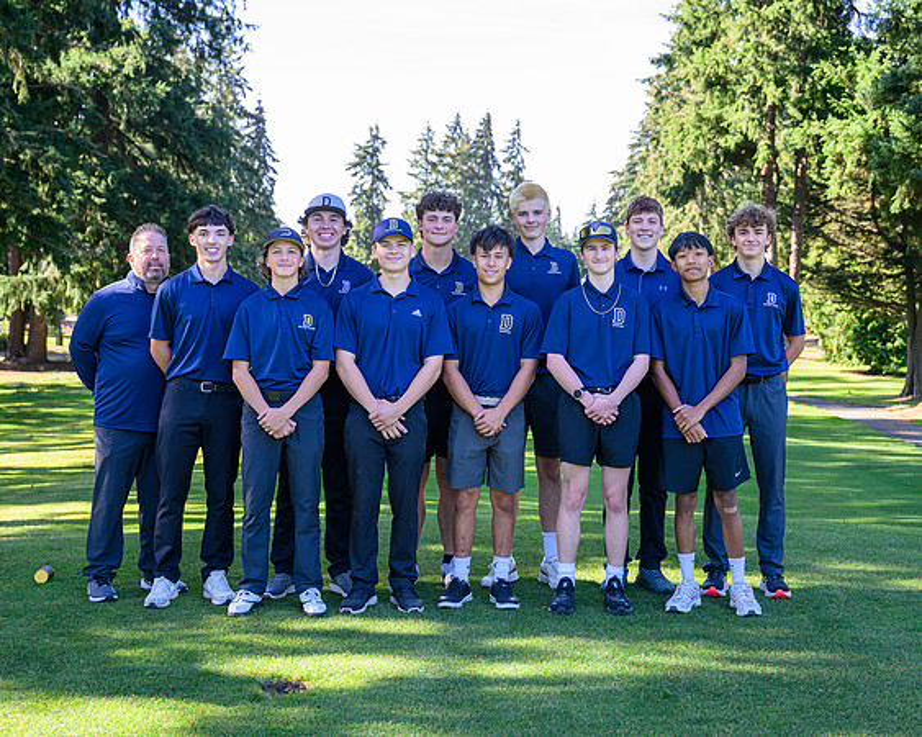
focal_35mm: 54
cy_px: 351
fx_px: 1464
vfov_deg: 28.3
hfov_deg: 34.9
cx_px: 522
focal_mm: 42
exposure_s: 1/200
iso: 200
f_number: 4
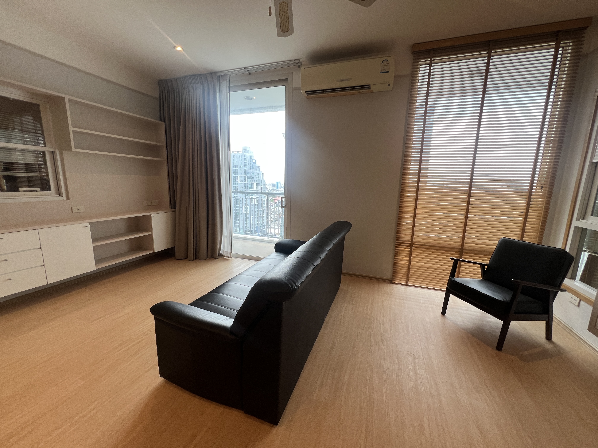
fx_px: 225
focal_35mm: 13
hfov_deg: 106.2
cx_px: 299
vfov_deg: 89.9
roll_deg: -1.7
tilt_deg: -8.8
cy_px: 224
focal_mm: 1.57
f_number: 1.8
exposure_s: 1/99
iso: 64
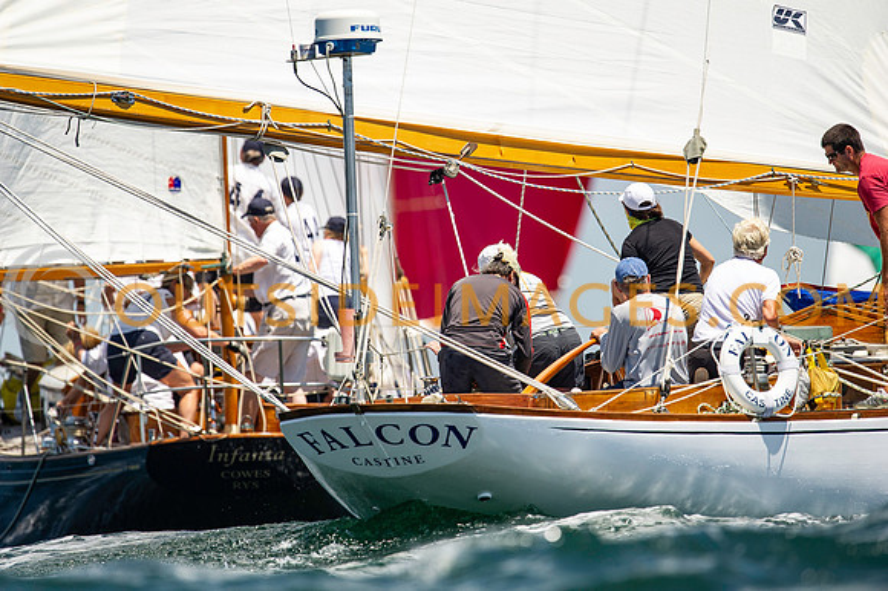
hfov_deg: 3.4
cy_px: 296
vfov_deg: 2.3
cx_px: 444
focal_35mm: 600
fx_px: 14791
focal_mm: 600
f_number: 5.6
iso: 400
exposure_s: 1/2500
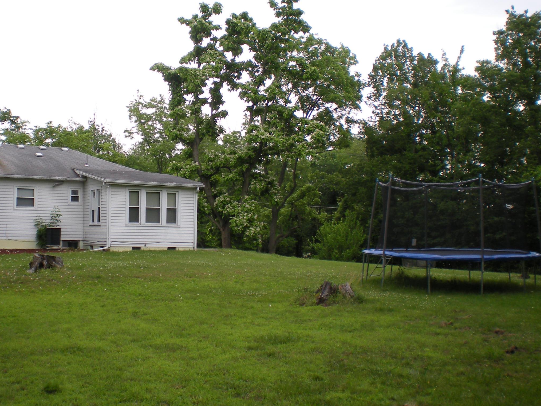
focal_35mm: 50
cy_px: 222
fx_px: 781
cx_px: 205
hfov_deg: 38.0
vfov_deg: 29.1
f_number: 4.6
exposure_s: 1/142
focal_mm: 6.3
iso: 64
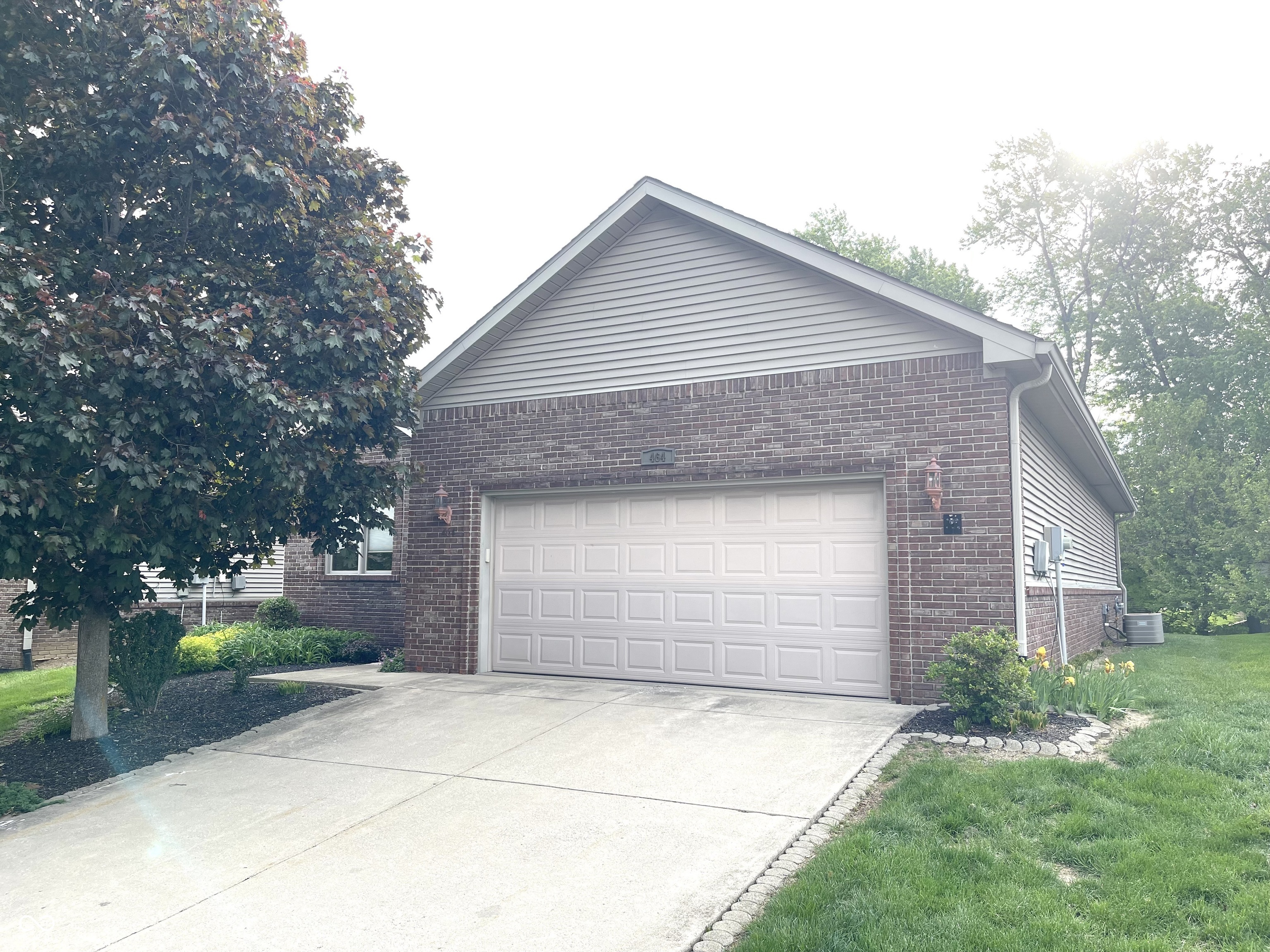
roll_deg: -0.4
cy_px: 476
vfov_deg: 54.9
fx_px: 917
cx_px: 635
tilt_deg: +6.0
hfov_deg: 69.4
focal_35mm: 25
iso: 32
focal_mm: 5.1
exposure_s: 1/384
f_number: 1.6
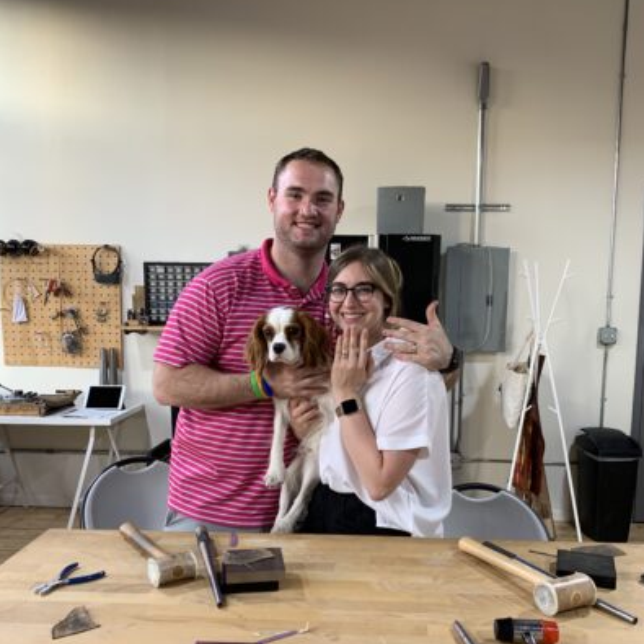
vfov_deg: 52.2
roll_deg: -1.6
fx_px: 652
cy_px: 387
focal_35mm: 31
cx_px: 323
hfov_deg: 52.5
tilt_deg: -7.0
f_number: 1.8
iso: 64
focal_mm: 4.25
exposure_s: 1/60
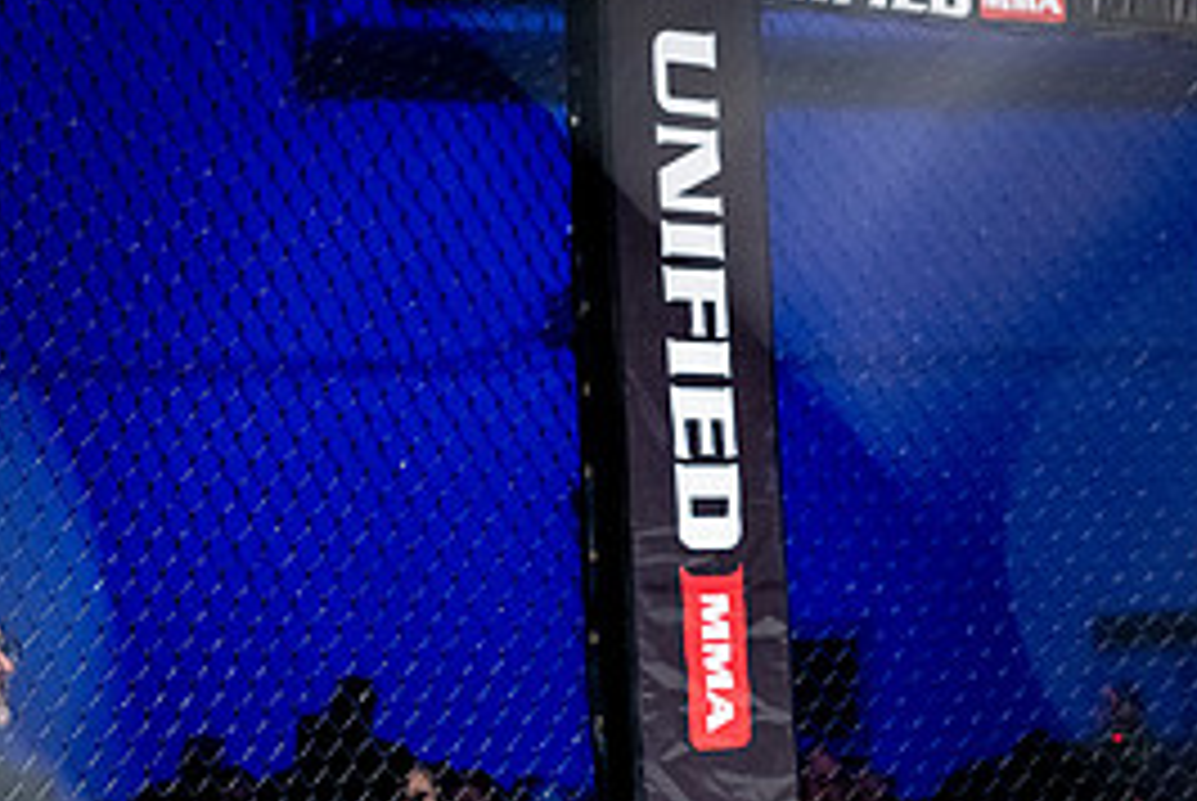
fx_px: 3628
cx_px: 1228
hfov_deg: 18.2
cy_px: 299
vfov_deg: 12.6
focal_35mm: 109
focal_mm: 50
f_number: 2
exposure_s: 1/1250
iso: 3200
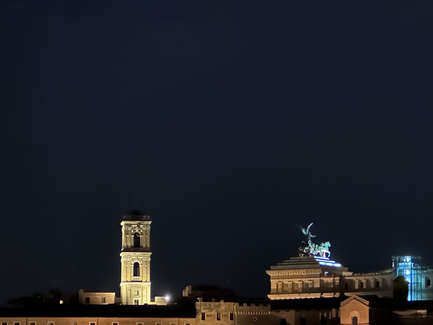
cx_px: 356
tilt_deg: +4.2
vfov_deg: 10.5
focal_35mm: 141
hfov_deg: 13.9
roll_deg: +0.0
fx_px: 1764
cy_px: 242
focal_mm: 9
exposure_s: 1/8
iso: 2000
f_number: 2.8
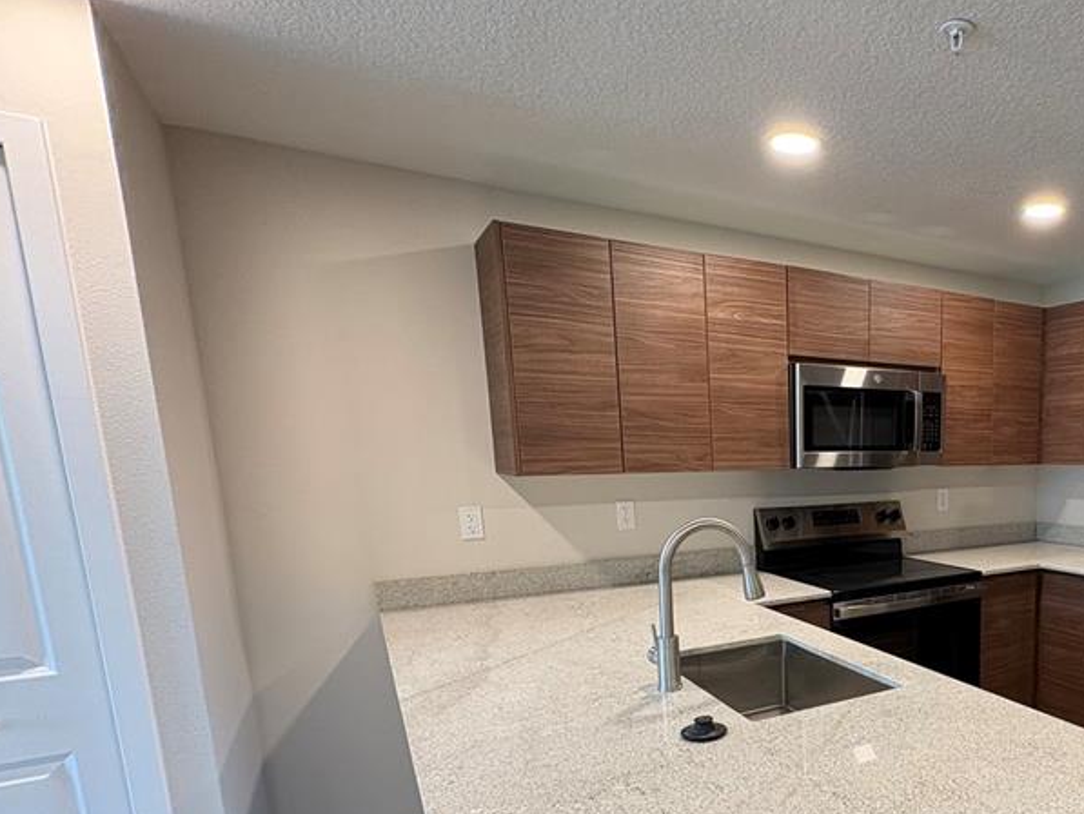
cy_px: 574
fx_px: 752
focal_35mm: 24
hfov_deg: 64.2
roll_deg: +0.7
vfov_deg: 55.0
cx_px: 892
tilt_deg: -9.3
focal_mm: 2.22
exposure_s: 1/60
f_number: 2.2
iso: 200
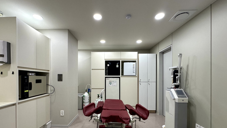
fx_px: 96
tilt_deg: +0.8
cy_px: 78
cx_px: 109
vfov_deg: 66.3
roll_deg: +0.0
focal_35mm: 16
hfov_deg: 99.3
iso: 125
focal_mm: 2.22
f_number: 2.2
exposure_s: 1/120
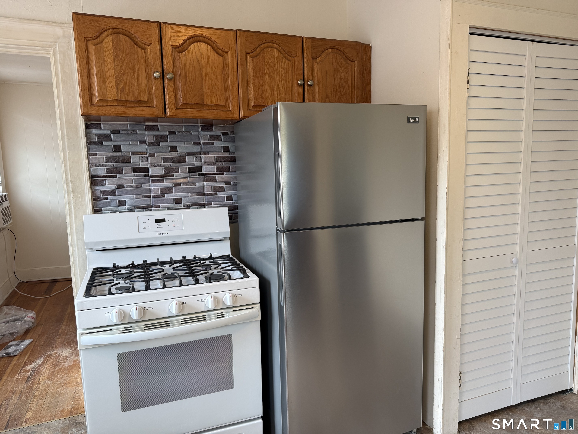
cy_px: 217
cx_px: 289
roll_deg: +1.3
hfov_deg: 71.6
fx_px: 401
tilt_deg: -7.2
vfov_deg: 56.8
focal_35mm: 24
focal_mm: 6.76
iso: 100
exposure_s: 1/120
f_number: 1.78
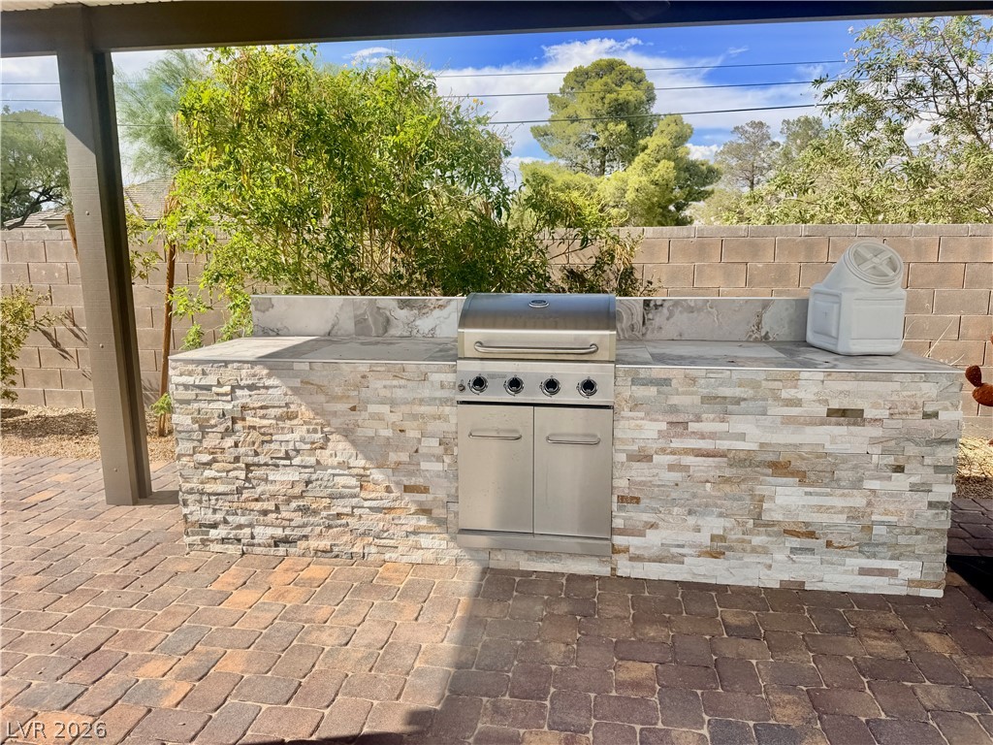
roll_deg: -1.0
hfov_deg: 71.6
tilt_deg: -8.5
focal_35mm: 24
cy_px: 372
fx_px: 688
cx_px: 496
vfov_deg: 56.8
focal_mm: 6.76
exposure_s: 1/3953
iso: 80
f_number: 1.78
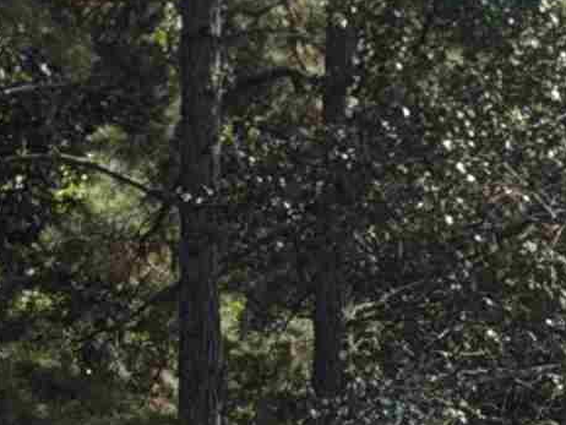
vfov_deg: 4.6
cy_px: 615
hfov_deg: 6.2
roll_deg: +0.9
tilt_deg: +0.3
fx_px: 5219
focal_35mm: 319
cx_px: 640
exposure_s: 1/2494
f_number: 1.78
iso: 80
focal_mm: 6.76
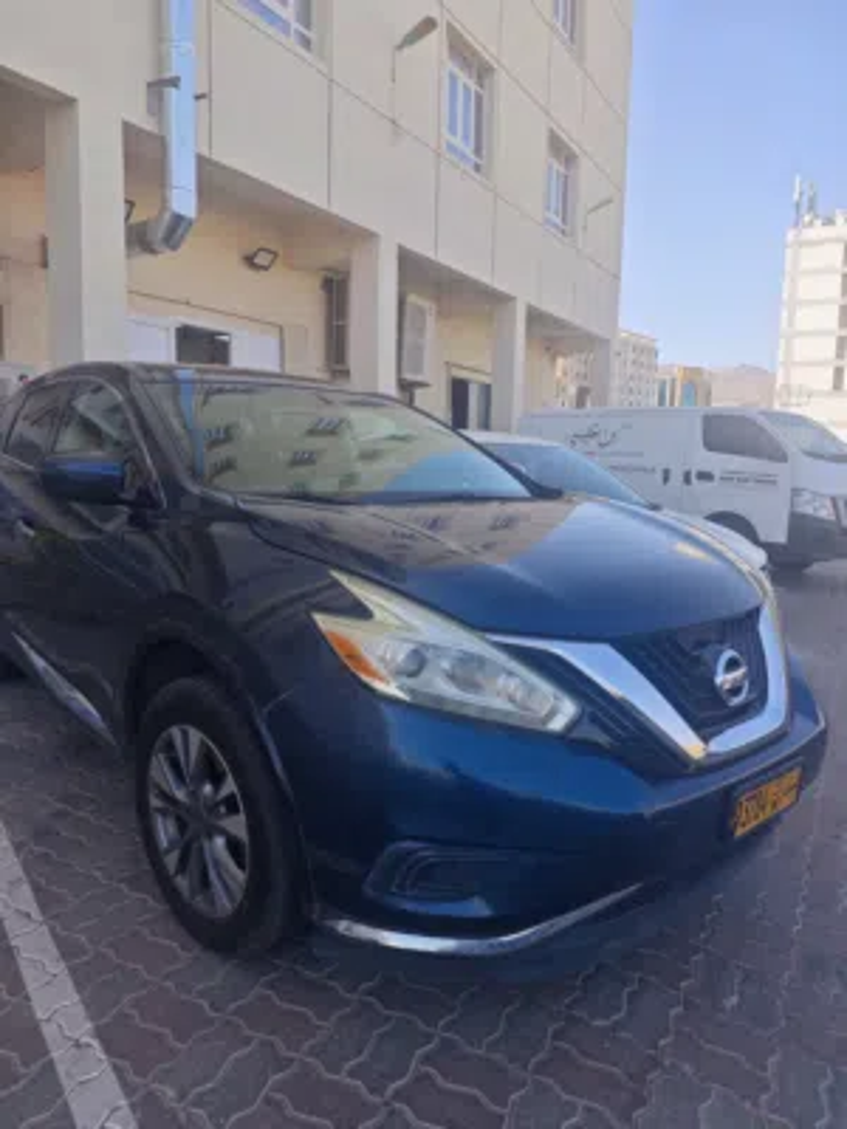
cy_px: 564
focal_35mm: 23
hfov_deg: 58.9
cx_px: 424
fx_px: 750
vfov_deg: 73.9
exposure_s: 1/1623
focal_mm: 6.55
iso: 50
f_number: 1.6
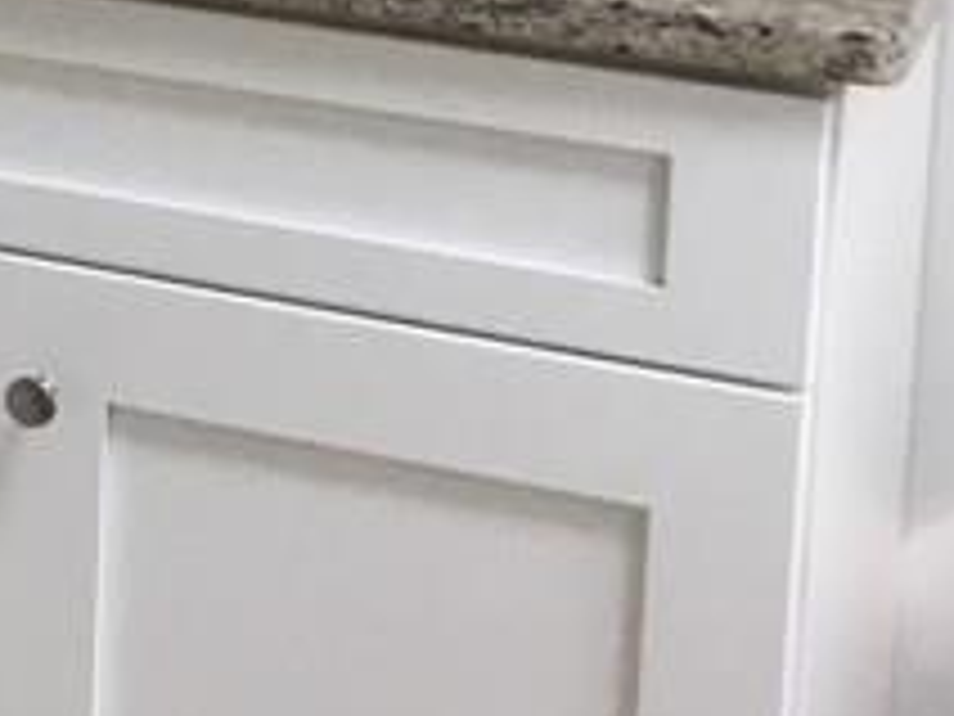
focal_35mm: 150
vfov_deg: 9.5
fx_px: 4134
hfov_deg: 12.2
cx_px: -693
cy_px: -482
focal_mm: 3.3
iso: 32
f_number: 2.4
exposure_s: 1/30
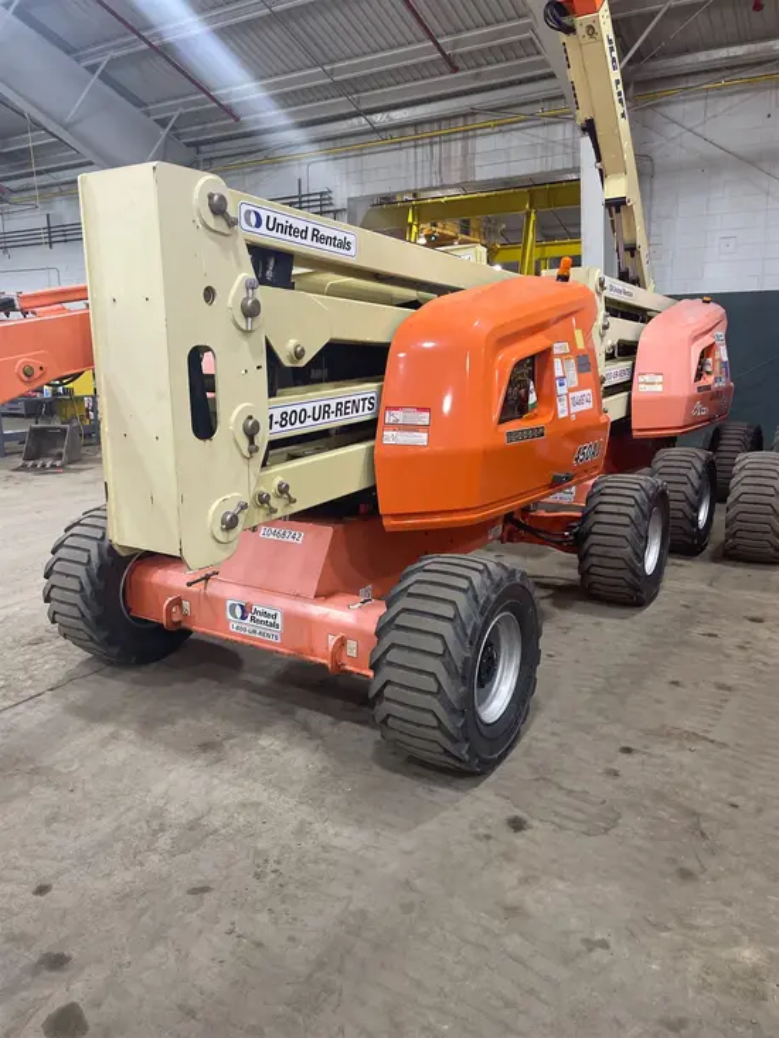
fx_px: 780
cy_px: 519
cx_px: 390
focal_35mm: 26
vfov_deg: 67.3
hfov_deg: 53.1
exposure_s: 1/60
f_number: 1.6
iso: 125
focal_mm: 4.2
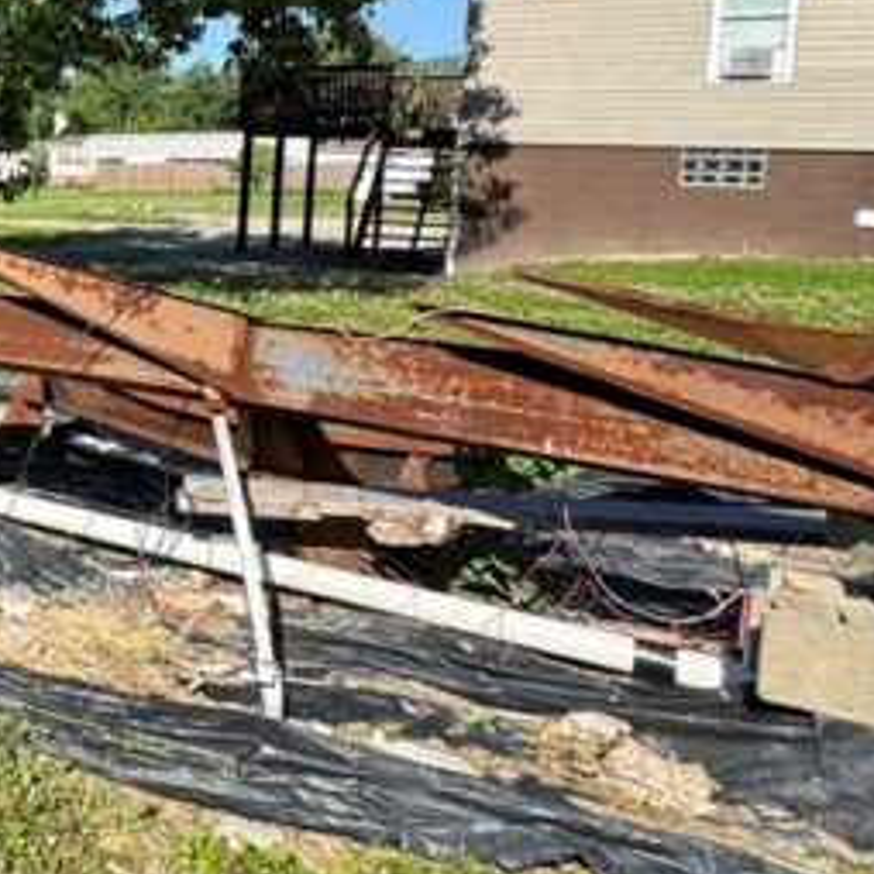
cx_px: -413
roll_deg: -0.5
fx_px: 1114
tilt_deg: -6.2
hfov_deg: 28.8
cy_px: 213
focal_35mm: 39
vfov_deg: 41.5
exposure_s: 1/910
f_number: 2.2
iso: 50
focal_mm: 2.22
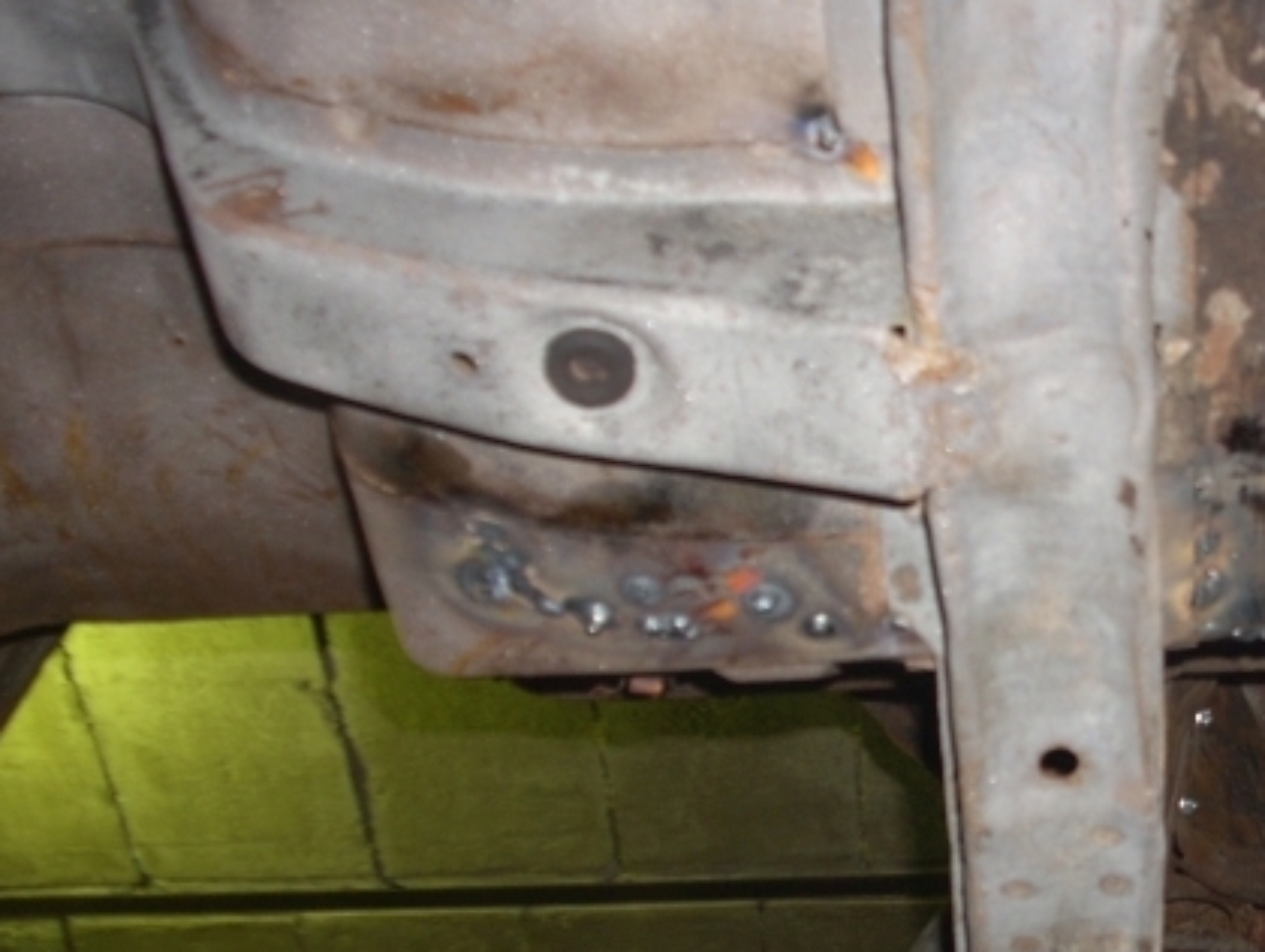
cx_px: 1033
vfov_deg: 22.3
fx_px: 2415
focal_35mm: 66
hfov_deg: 28.6
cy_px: 550
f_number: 2.8
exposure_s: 1/60
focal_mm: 6.2
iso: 64
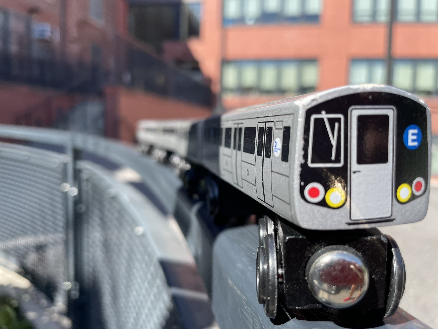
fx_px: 329
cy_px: 164
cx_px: 219
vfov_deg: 53.1
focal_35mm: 26
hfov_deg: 67.3
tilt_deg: -5.6
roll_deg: -0.5
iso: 50
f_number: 1.6
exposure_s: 1/1416
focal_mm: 4.2
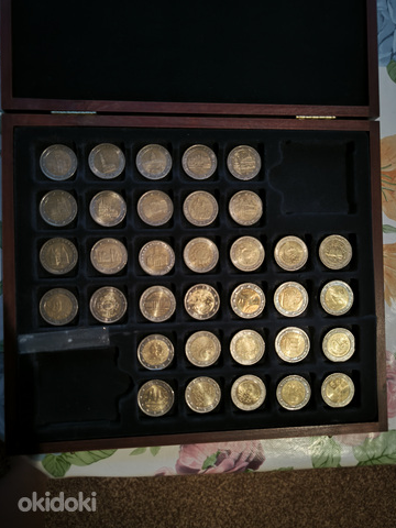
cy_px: 265
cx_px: 193
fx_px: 381
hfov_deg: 54.9
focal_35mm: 25
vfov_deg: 69.4
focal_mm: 6.92
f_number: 1.9
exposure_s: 1/33.3
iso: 823
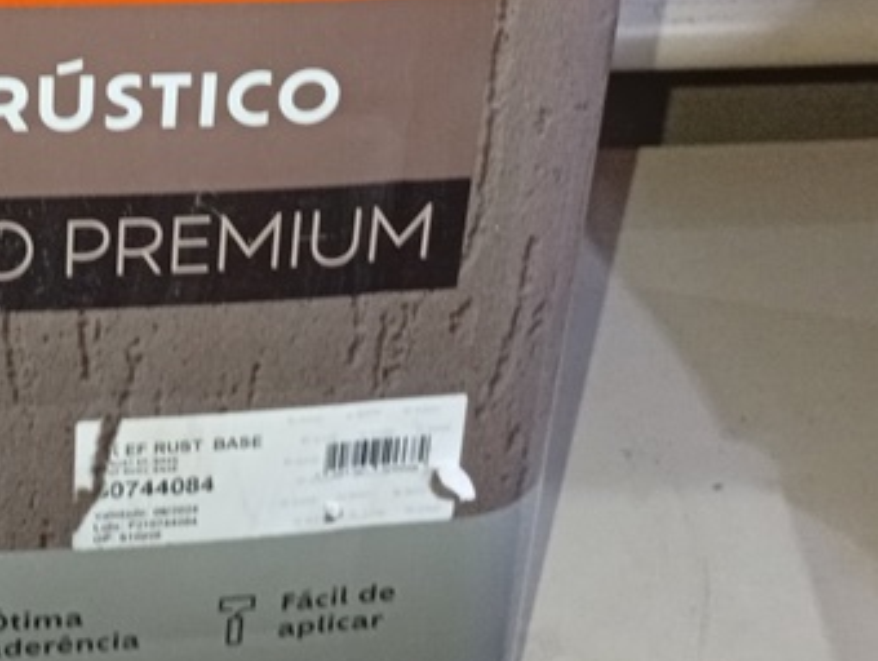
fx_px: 2057
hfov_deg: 23.2
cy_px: -3
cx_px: 31
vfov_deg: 17.8
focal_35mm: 81
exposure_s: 1/20
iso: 901
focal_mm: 3.98
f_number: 1.8
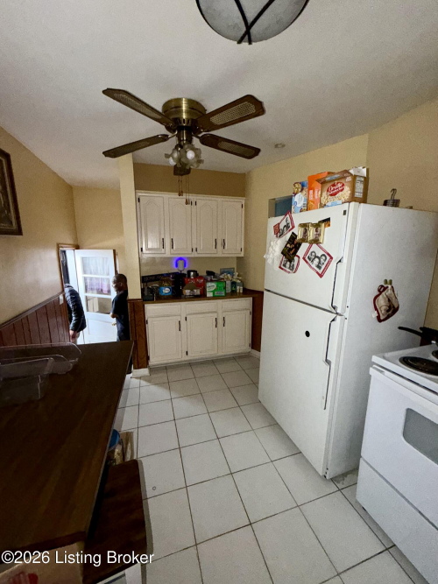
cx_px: 219
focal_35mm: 14
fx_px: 236
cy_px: 292
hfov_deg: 85.7
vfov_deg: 102.1
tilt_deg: -10.3
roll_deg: +0.1
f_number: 2.2
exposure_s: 1/56
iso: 200
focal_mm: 2.22
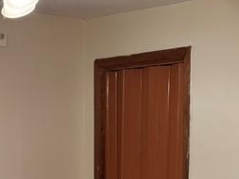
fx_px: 670
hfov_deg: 20.2
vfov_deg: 14.7
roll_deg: -1.1
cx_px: 145
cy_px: 219
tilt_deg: -7.0
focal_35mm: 97
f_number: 1.78
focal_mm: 6.76
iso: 250
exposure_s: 1/60
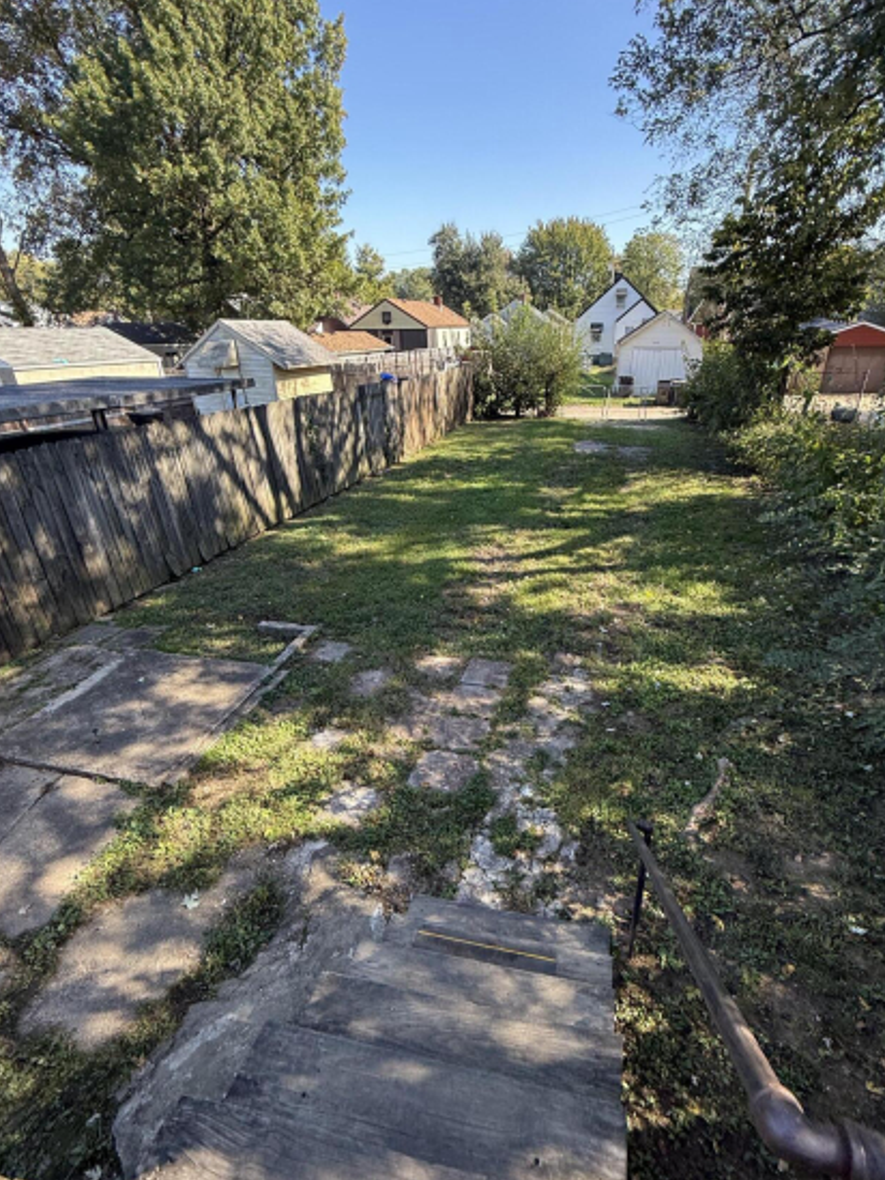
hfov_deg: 74.5
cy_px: 616
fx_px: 579
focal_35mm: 17
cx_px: 496
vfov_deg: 91.0
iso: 50
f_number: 2.2
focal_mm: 2.22
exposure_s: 1/176
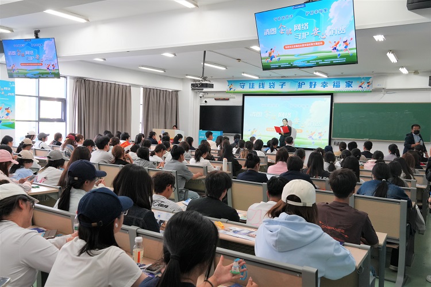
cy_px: 144
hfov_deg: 59.5
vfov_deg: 41.7
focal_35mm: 32
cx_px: 216
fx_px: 377
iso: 1000
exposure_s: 1/40
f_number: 7.1
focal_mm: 21
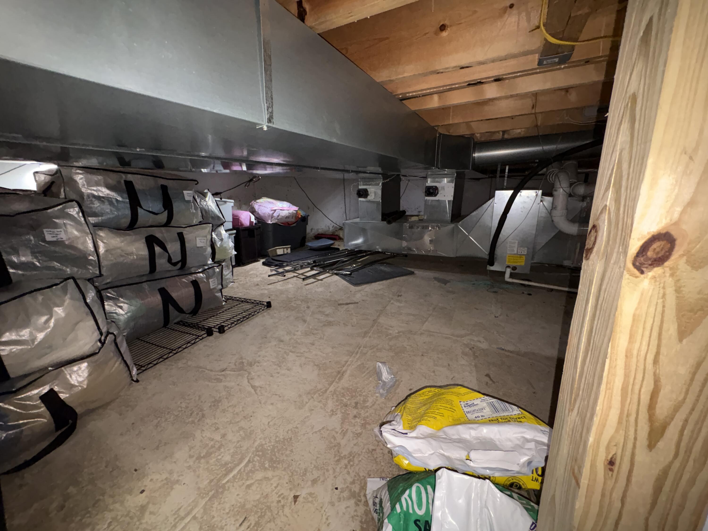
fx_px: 286
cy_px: 266
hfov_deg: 102.1
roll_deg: +2.3
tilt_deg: -14.5
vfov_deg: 85.7
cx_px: 354
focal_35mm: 14
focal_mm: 2.22
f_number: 2.2
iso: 250
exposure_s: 1/40
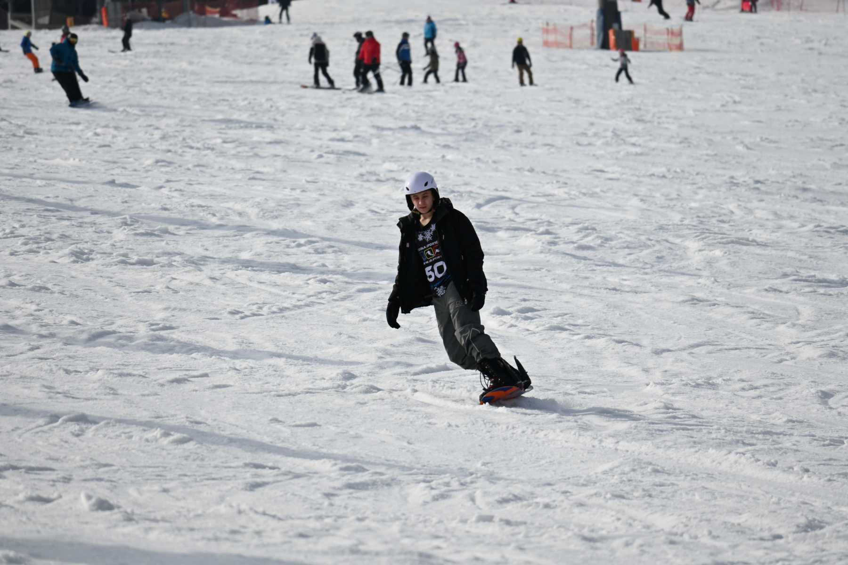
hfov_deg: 5.5
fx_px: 8833
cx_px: 424
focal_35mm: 375
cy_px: 282
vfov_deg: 3.7
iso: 100
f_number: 7.1
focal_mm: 250
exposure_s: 1/800
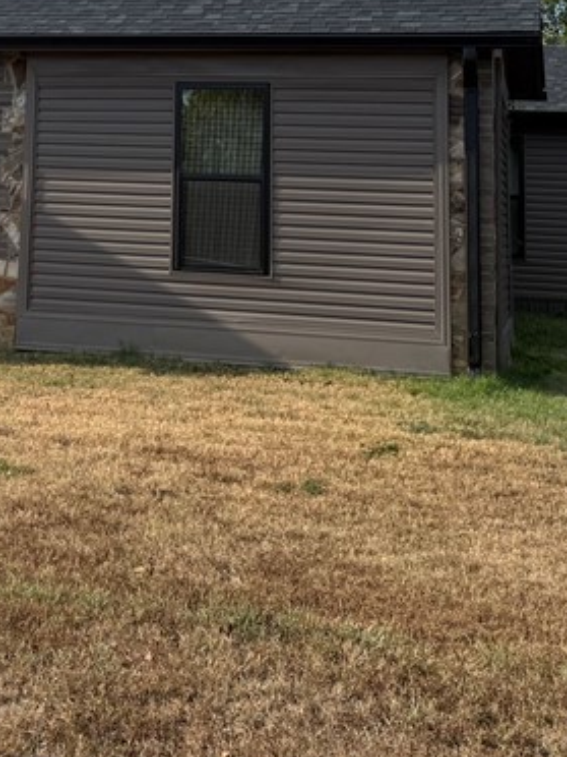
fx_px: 1441
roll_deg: -2.1
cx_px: 39
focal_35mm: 66
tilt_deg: +9.2
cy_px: 2
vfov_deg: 27.7
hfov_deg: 21.7
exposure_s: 1/4405
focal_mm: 6.76
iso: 80
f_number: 1.78
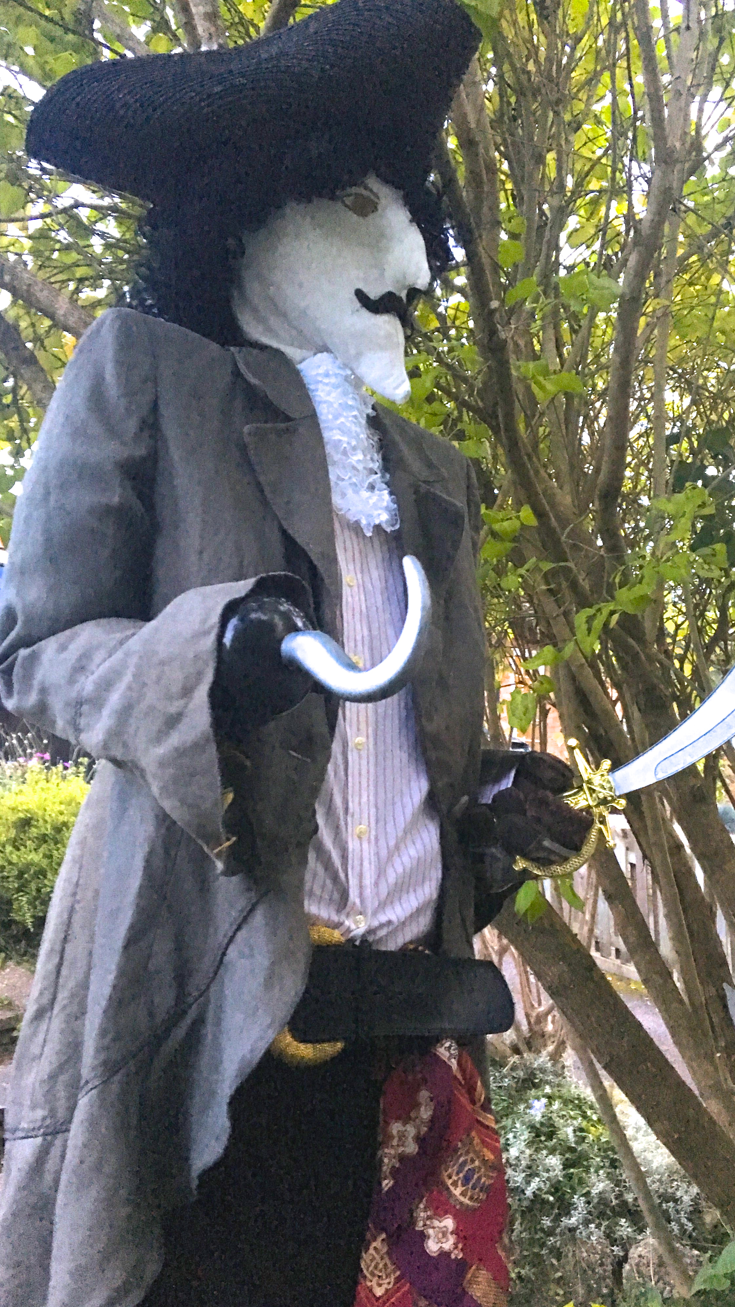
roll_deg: +0.2
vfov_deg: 61.0
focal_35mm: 32
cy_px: 660
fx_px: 1109
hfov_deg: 36.5
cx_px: 443
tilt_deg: +12.9
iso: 640
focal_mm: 4.15
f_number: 2.2
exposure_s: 1/17
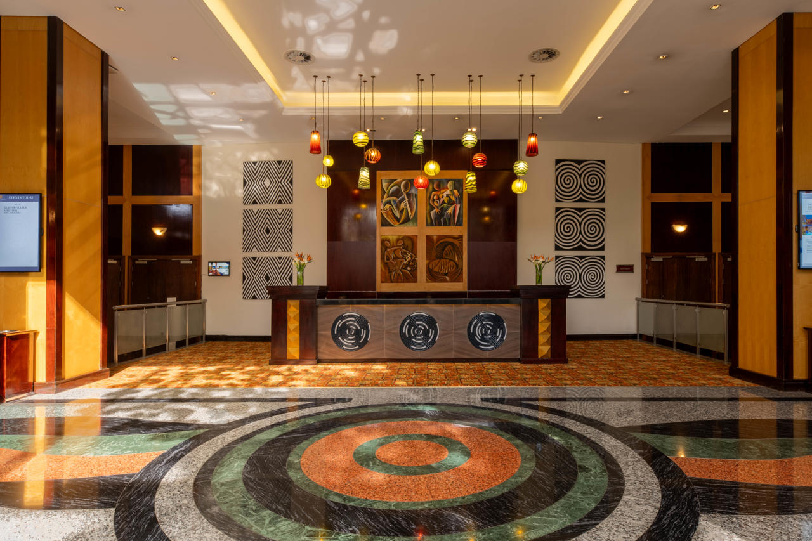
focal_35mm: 21
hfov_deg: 81.2
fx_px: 474
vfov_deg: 59.5
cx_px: 406
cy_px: 270
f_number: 18
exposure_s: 1/6
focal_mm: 21
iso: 100
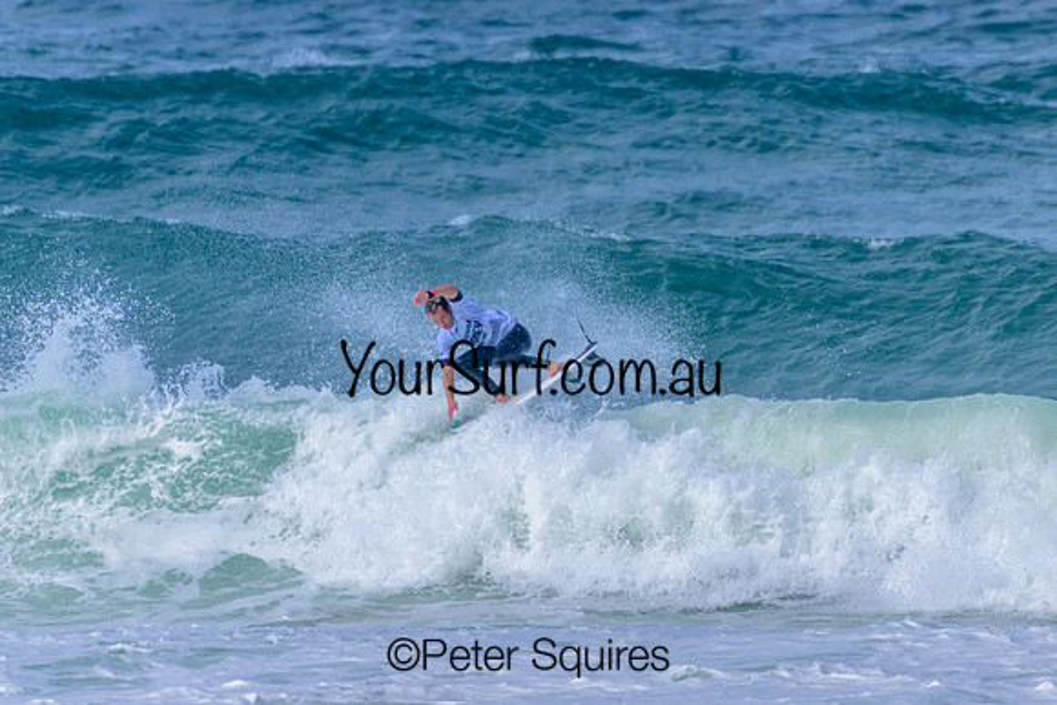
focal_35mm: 900
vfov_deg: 1.5
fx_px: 26430
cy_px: 352
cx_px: 528
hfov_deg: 2.3
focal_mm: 900
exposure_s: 1/2500
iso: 900
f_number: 11
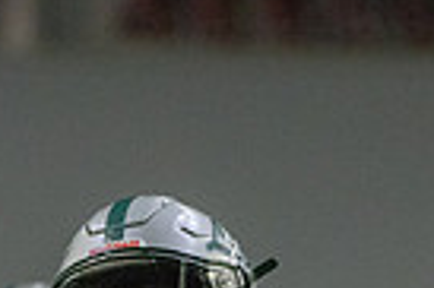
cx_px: 162
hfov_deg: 2.0
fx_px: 12619
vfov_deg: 1.3
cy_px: 600
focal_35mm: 1048
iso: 12800
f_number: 5.6
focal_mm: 247
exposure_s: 1/1250
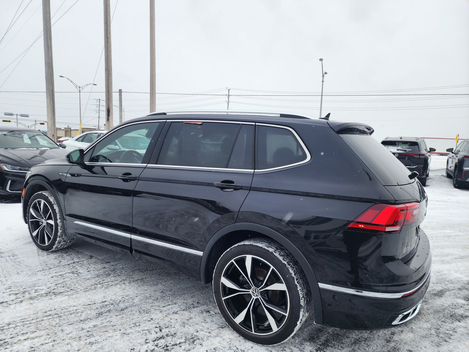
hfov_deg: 73.9
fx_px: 312
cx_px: 234
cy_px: 176
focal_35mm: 23
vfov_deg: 58.9
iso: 12
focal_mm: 6.4
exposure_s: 1/313
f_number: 1.8
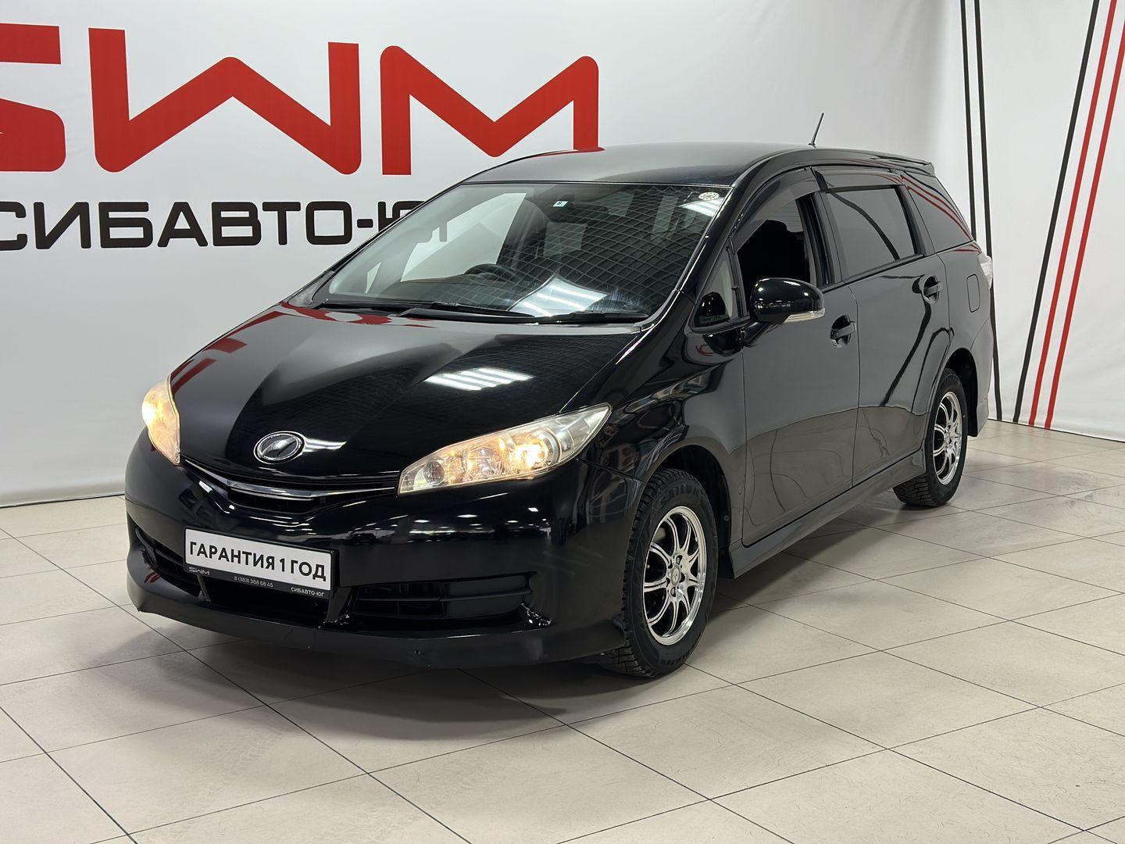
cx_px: 562
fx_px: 1560
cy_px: 422
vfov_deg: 30.3
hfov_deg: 39.7
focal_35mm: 48
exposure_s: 1/100
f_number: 1.78
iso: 100
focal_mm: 6.86
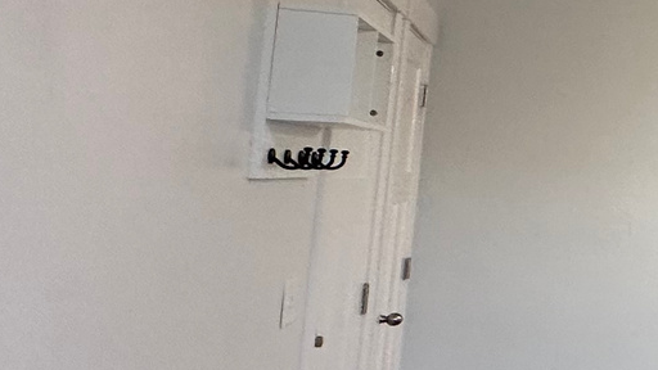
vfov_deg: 19.7
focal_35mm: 61
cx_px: 1257
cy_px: 119
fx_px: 1064
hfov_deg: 20.4
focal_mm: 2.22
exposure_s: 1/120
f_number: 2.2
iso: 125
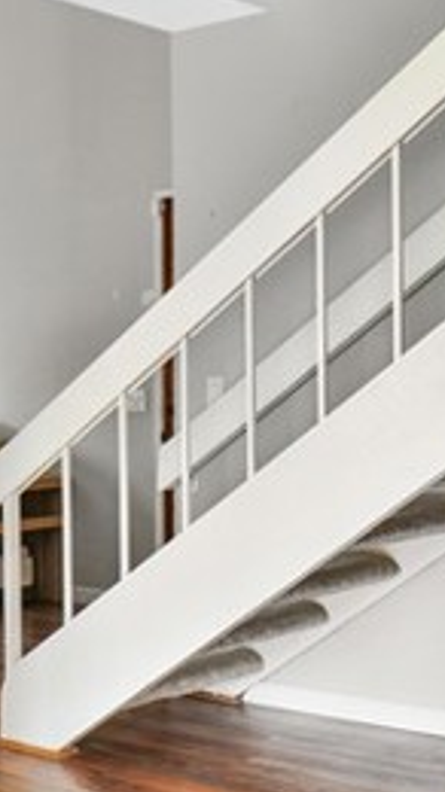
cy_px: 355
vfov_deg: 33.8
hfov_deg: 18.6
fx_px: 1302
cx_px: -58
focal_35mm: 62
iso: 100
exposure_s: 1/5
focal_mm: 10
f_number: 8
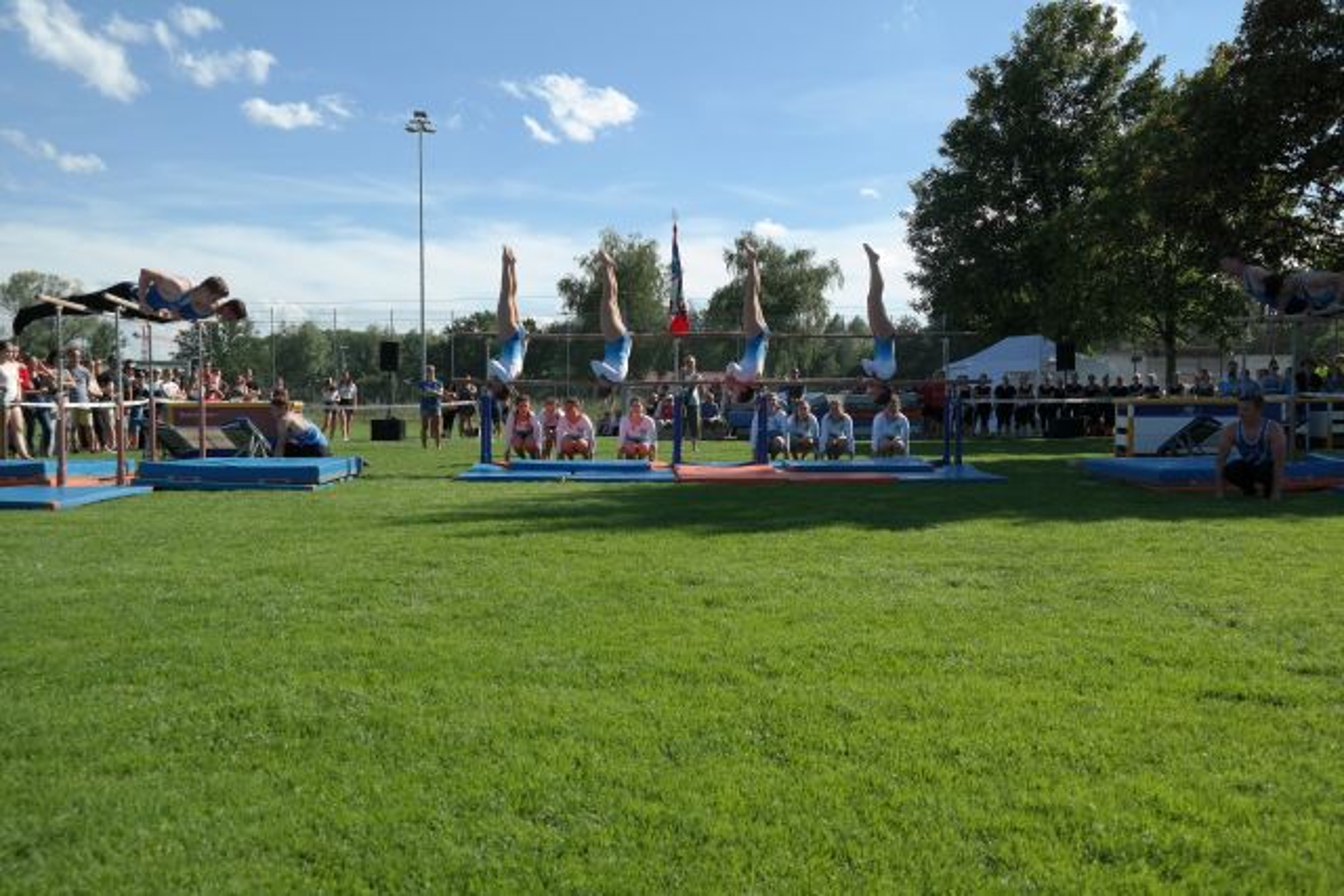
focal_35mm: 30
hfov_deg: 61.9
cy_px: 448
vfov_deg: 43.6
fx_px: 1120
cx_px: 672
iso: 100
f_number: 6.3
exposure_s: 1/320
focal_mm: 20
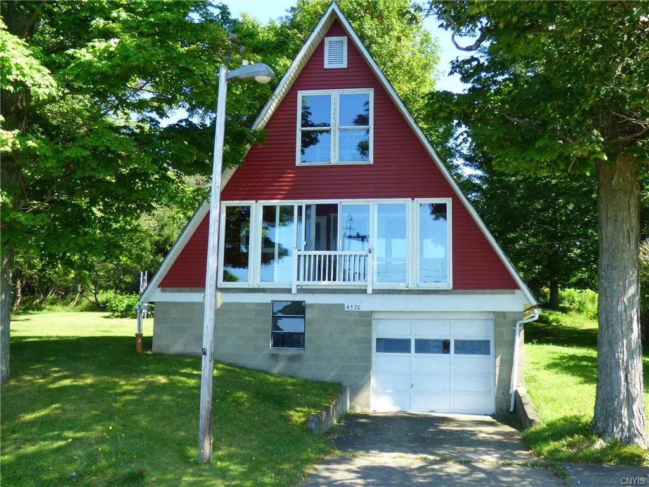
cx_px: 324
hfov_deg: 47.9
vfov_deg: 36.8
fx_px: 731
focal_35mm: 39
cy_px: 244
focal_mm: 6.8
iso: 100
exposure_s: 1/160
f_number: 3.5
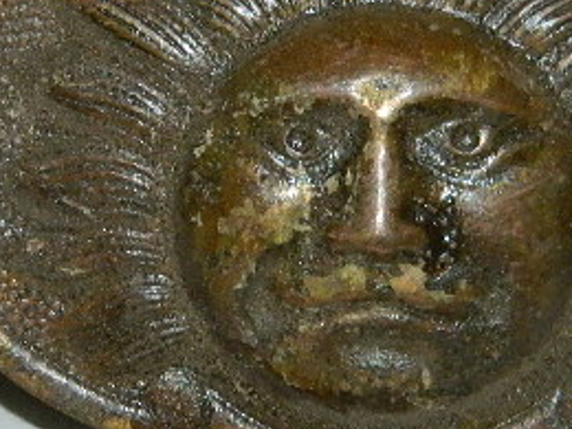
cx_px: 416
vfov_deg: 3.7
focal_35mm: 406
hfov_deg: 4.9
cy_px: 108
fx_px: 6709
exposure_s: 1/60
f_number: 4.5
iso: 200
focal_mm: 18.6
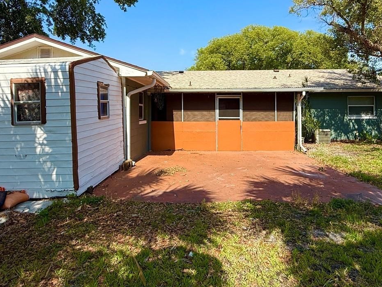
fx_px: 265
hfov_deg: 71.6
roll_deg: +0.5
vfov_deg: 56.1
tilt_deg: +2.6
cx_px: 197
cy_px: 105
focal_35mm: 24
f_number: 2.2
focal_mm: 2.22
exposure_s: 1/1698
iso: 50
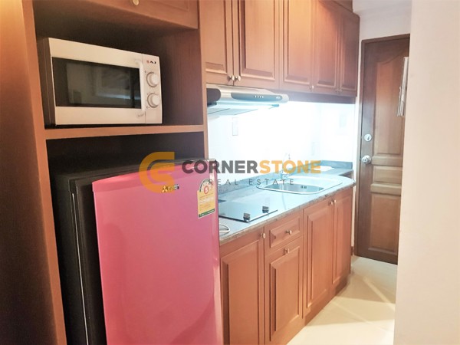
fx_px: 346
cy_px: 172
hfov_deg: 67.3
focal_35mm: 26
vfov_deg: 53.1
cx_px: 230
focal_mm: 4.2
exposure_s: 1/33
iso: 1000
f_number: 1.7
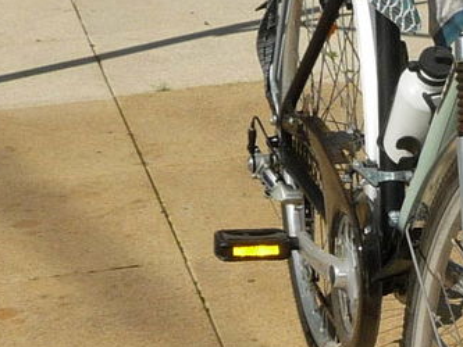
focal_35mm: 150
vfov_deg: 9.9
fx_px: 2007
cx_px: 688
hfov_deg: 12.5
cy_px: 262
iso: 100
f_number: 8
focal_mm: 5
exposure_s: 1/500
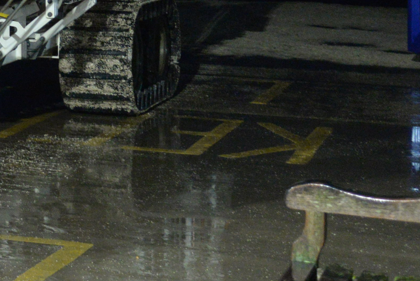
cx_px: -282
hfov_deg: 13.1
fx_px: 1681
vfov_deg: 9.3
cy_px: -120
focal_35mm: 144
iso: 4000
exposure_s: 1/50
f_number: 4
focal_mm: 38
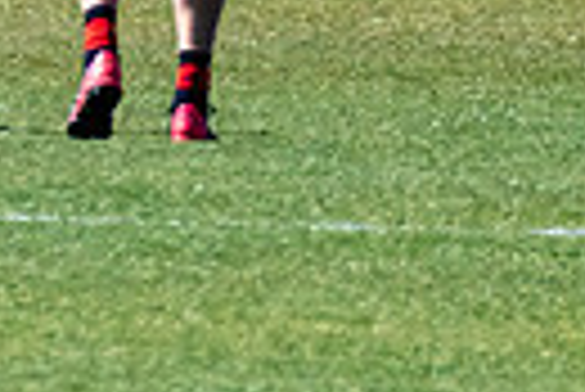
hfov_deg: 0.7
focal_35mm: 2982
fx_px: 48511
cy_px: -418
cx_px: 1181
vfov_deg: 0.5
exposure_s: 1/2500
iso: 800
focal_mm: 380
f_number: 8
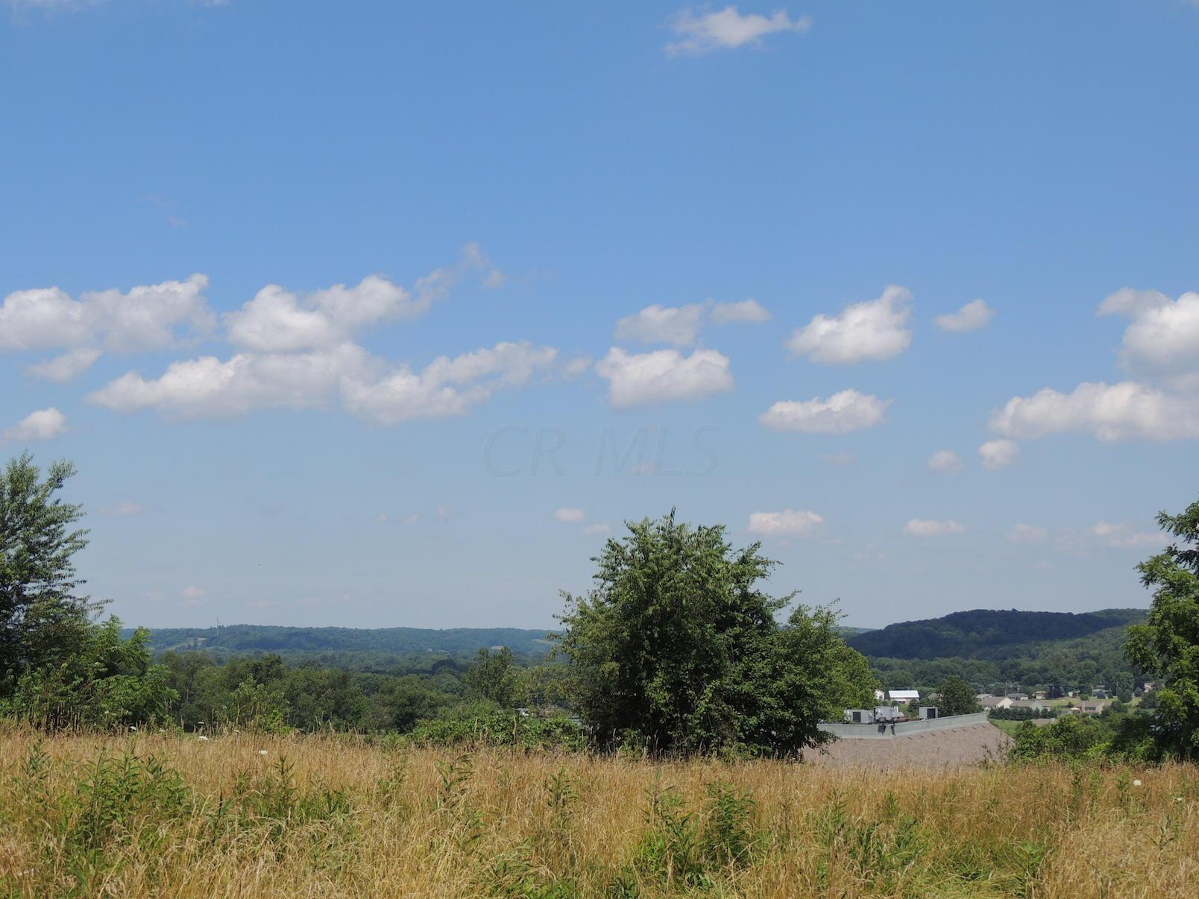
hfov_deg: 38.2
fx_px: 1732
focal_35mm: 50
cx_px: 600
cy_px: 450
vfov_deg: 29.1
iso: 100
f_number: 3.6
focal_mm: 8.9
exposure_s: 1/1250
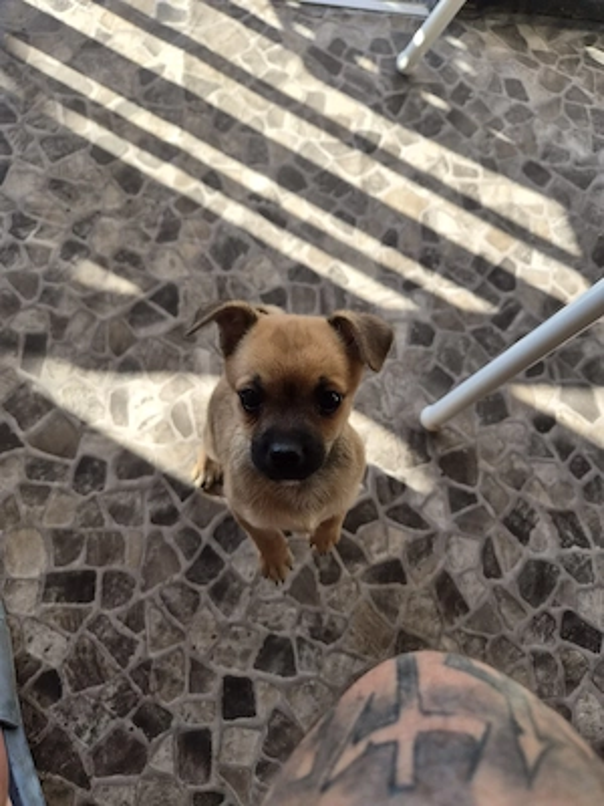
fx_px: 535
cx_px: 302
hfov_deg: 58.9
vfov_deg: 73.9
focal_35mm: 23
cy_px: 403
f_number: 1.8
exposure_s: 1/625
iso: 80
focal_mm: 5.4
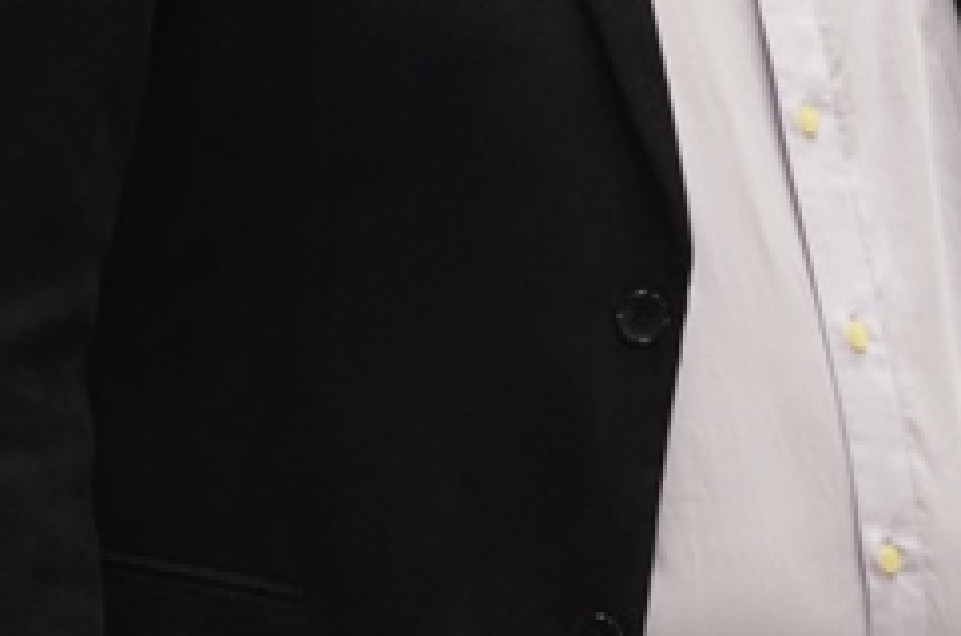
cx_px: 1469
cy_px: -270
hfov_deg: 6.4
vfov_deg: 4.3
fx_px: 8440
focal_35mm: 317
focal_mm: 50
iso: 720
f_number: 4
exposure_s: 1/60
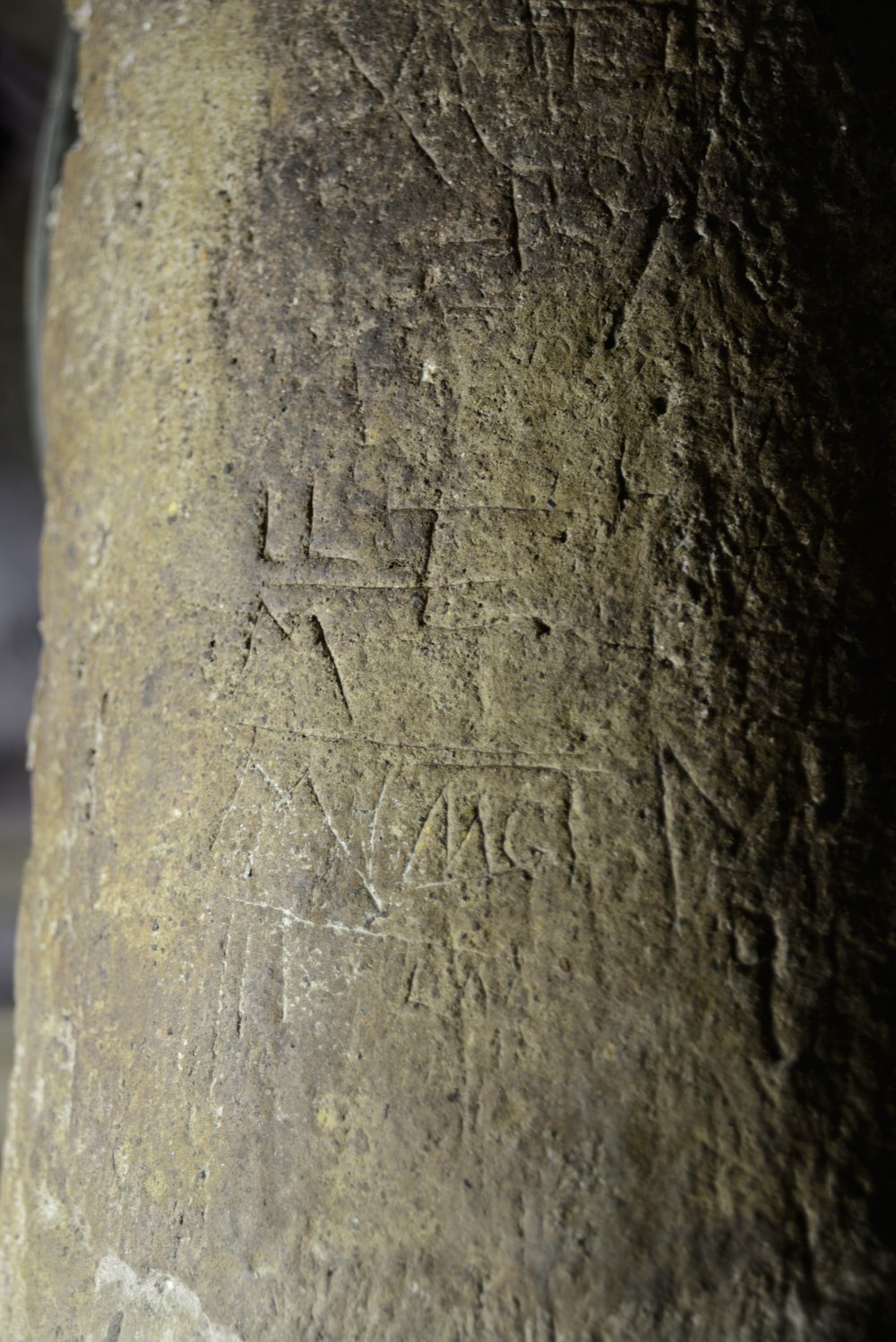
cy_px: 671
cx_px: 448
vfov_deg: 38.2
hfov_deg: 26.0
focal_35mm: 52
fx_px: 1939
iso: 200
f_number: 3.8
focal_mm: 52
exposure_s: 1/13
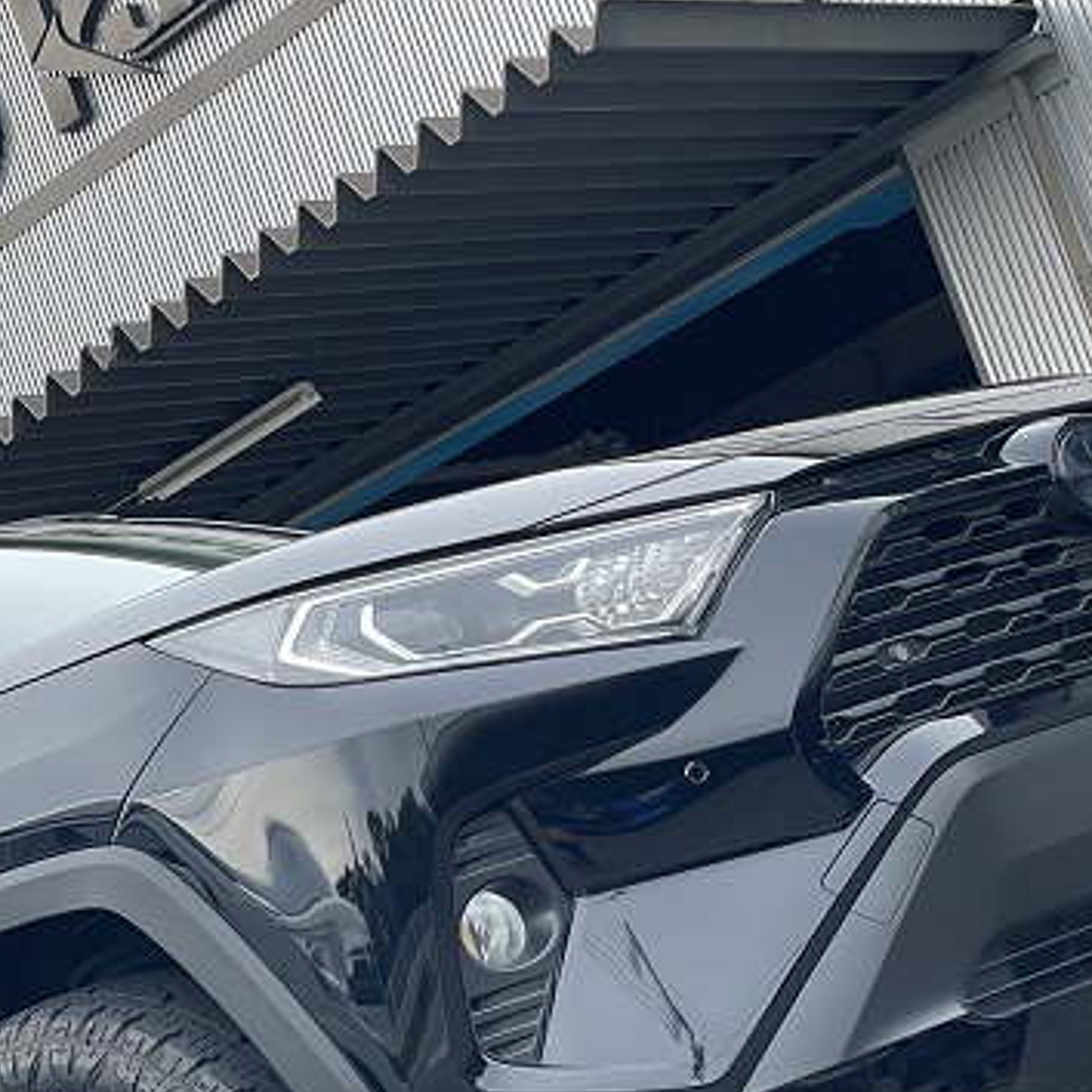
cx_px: 339
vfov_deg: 16.6
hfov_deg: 16.7
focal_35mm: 104
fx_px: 3712
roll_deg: +19.7
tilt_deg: +6.4
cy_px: 848
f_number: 2
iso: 25
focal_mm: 6
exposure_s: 1/110
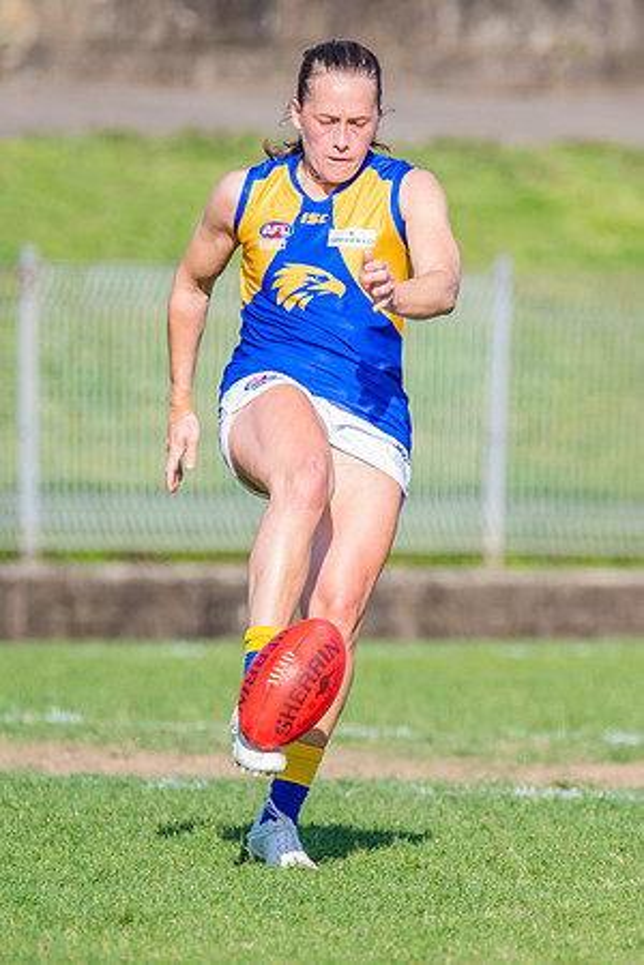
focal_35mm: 1009
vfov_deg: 2.0
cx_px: 364
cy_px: 446
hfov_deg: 1.4
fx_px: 27068
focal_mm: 550
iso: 800
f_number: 9
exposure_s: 1/1600
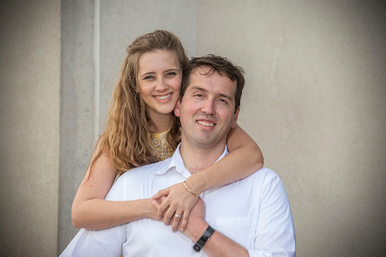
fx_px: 1929
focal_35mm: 180
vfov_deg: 7.6
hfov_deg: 11.4
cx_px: 193
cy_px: 128
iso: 250
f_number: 5.6
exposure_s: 1/250
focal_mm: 180
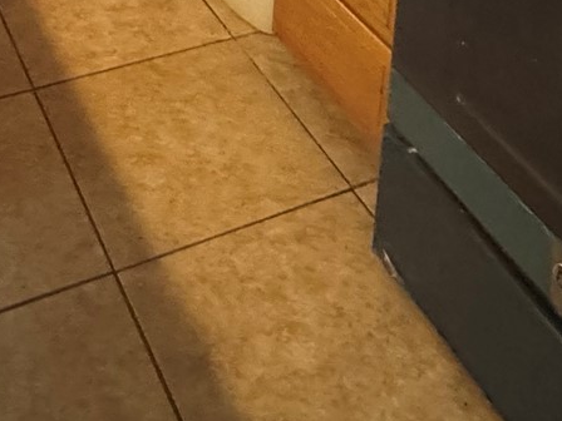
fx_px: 974
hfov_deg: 31.9
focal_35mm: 60
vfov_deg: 17.5
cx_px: 186
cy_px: -417
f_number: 2.2
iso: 1000
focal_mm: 2.22
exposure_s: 1/40
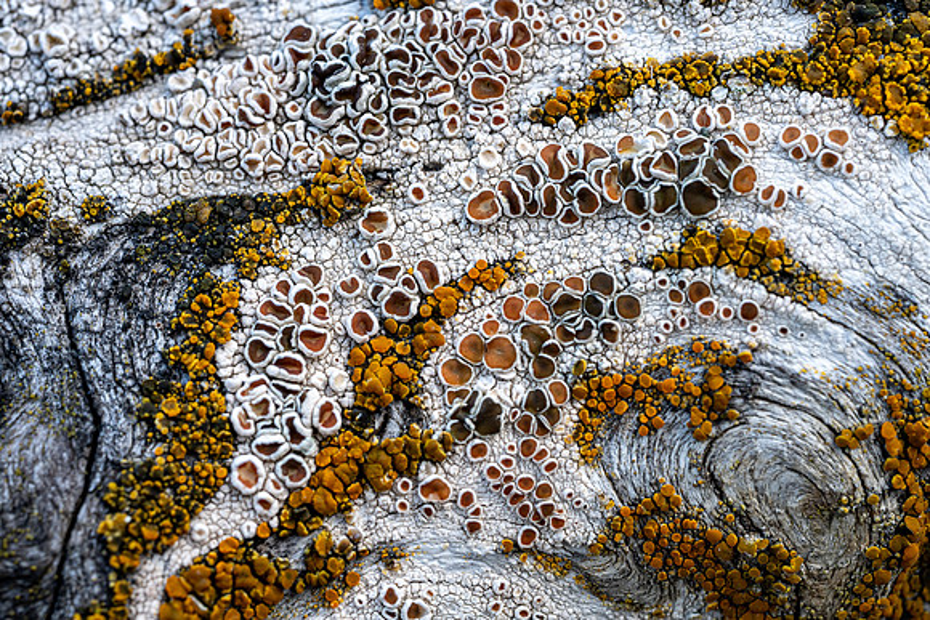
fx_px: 1292
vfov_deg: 27.0
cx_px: 465
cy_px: 310
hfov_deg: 39.6
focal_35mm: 50
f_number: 14
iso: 1000
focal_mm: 50
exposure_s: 1/160
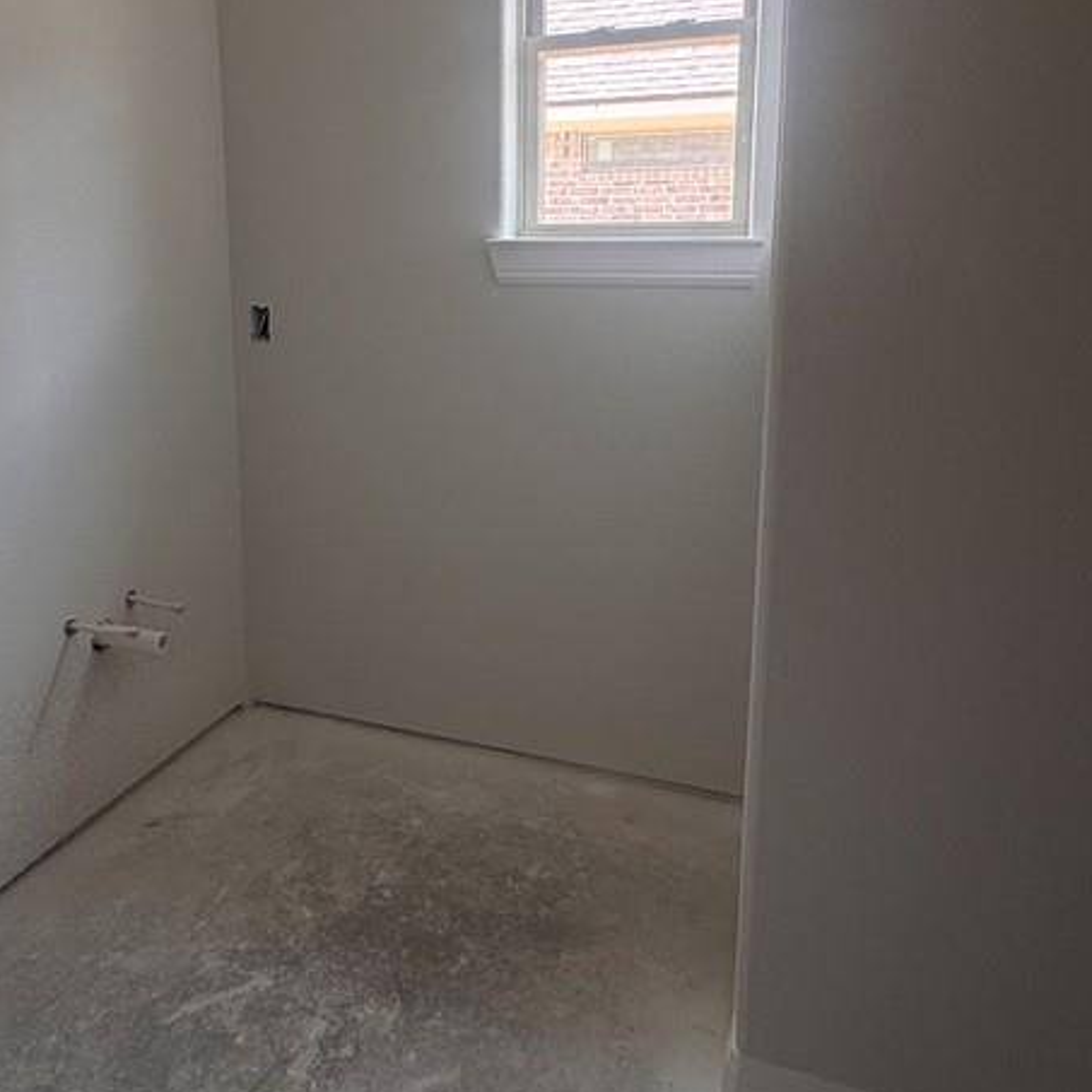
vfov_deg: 56.6
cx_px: 441
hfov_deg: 56.9
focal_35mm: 28
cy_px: 412
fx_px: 999
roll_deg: -0.5
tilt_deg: -10.9
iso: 80
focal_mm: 2.22
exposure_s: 1/99
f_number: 2.2
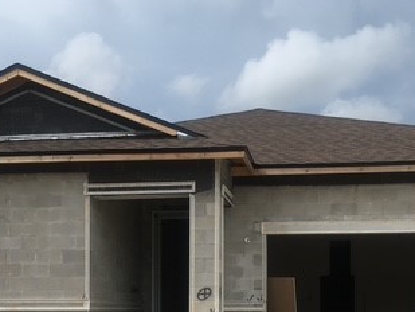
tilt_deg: +0.5
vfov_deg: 23.7
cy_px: 290
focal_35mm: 60
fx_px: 720
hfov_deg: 32.2
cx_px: 219
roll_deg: +0.3
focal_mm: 4.15
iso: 25
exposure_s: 1/2404
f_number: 2.2
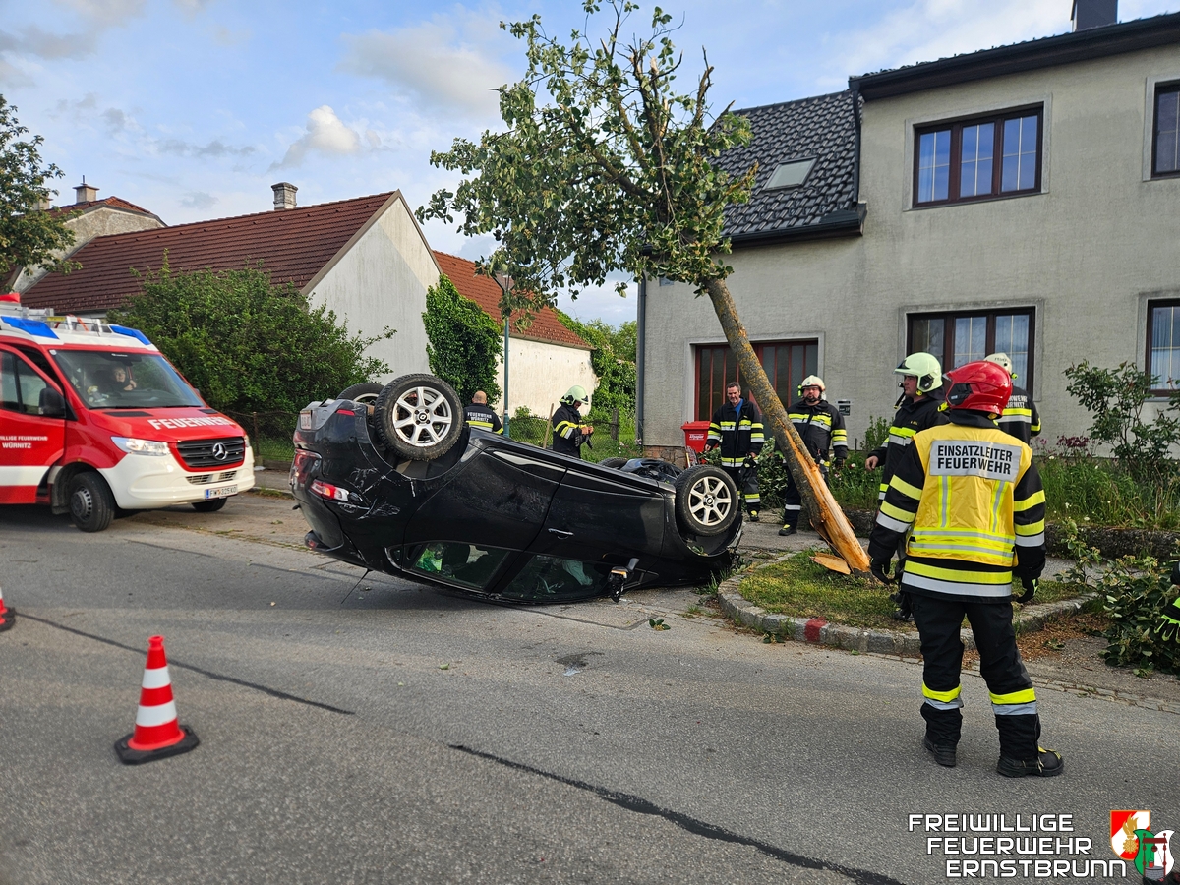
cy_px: 442
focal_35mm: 23
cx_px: 590
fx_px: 784
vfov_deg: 58.9
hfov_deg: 73.9
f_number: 1.8
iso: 32
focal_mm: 5.4
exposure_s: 1/594
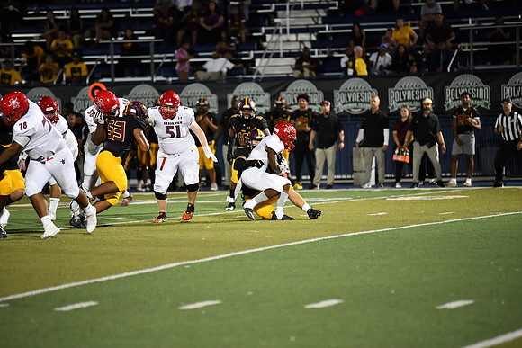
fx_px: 2901
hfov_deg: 10.3
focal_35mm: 200
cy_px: 174
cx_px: 261
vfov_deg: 6.9
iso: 4500
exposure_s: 1/1250
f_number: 2.8
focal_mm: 200
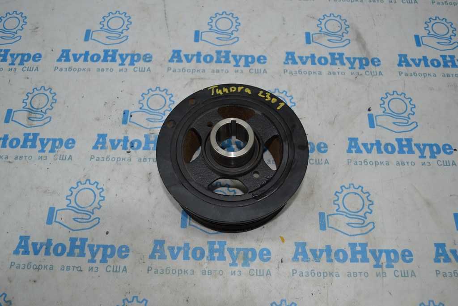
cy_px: 153
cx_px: 229
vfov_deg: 43.6
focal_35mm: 30
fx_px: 382
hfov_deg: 61.9
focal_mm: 20
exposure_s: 1/125
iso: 180
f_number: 4
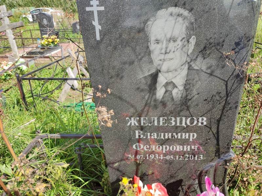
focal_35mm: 25
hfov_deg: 69.4
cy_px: 98
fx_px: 189
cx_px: 131
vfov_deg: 54.9
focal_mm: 6.04
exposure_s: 1/443
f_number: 1.9
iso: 50
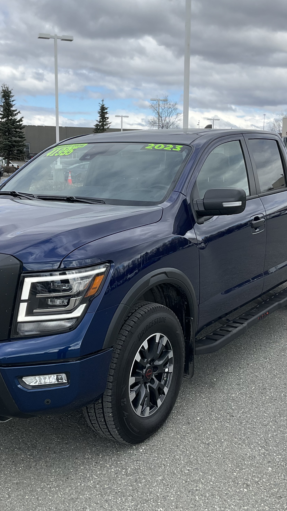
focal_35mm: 43
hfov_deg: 27.7
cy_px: 252
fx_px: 582
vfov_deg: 47.4
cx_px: 134
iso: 25
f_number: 1.8
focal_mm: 3
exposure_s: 1/1342
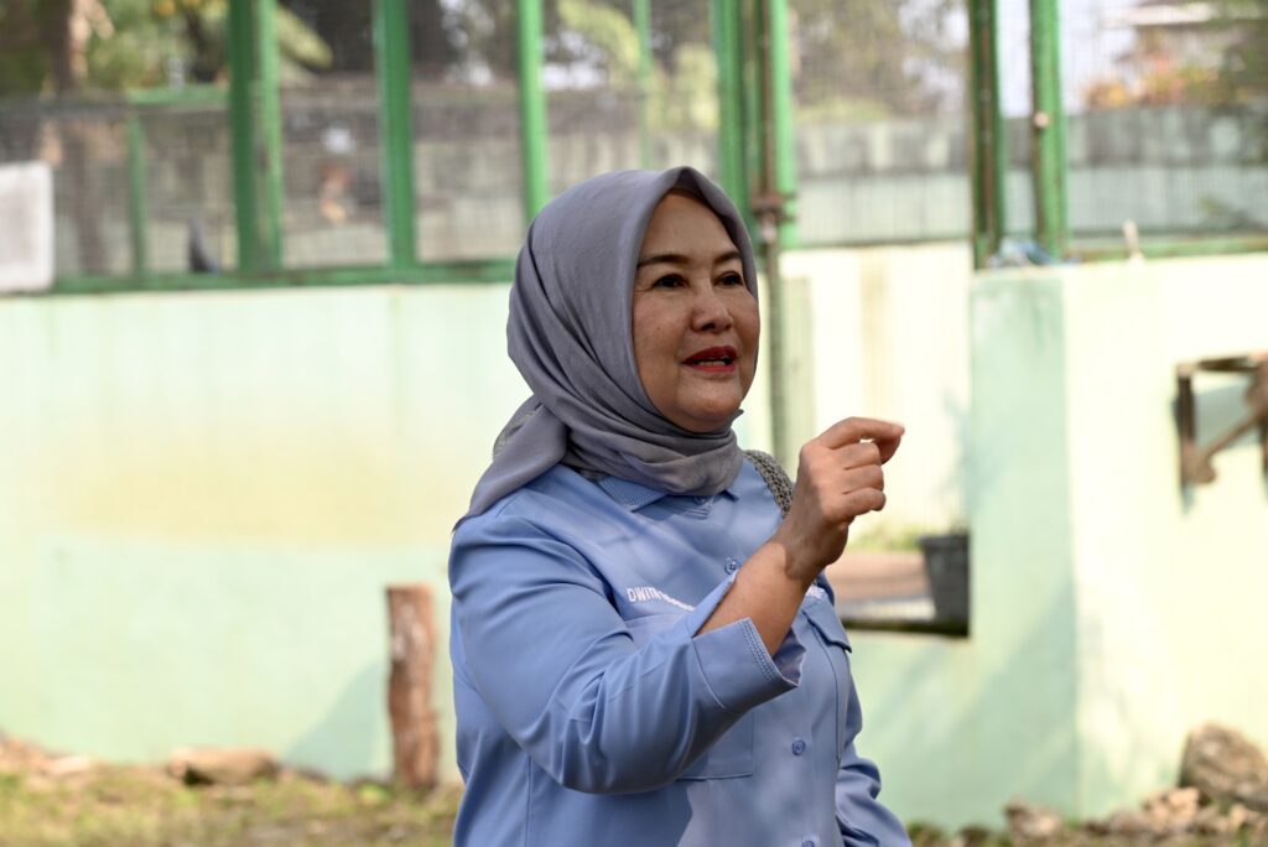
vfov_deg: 12.2
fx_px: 3947
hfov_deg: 18.3
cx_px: 634
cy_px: 424
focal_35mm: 112
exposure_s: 1/100
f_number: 6.3
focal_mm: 112
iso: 100
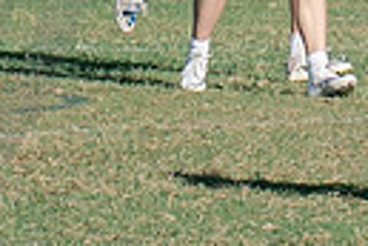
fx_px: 10099
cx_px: -178
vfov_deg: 1.4
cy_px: -173
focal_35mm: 988
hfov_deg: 2.1
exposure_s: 1/1600
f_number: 5.6
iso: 250
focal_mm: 70
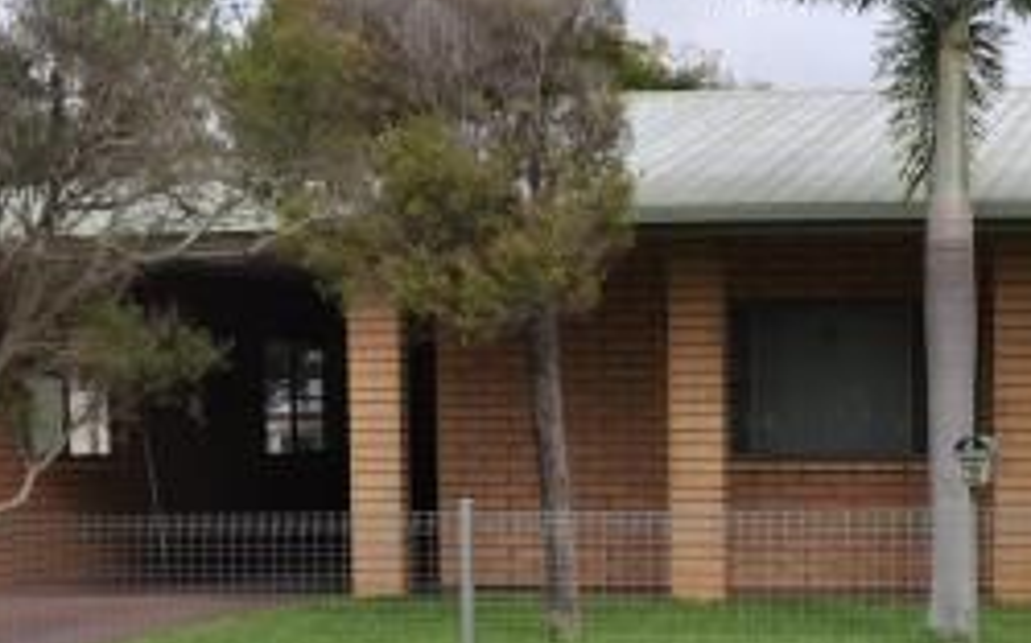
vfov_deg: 14.5
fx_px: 2472
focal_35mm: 88
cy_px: 715
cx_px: 1068
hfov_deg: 22.5
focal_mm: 18
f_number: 8
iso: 200
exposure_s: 1/250
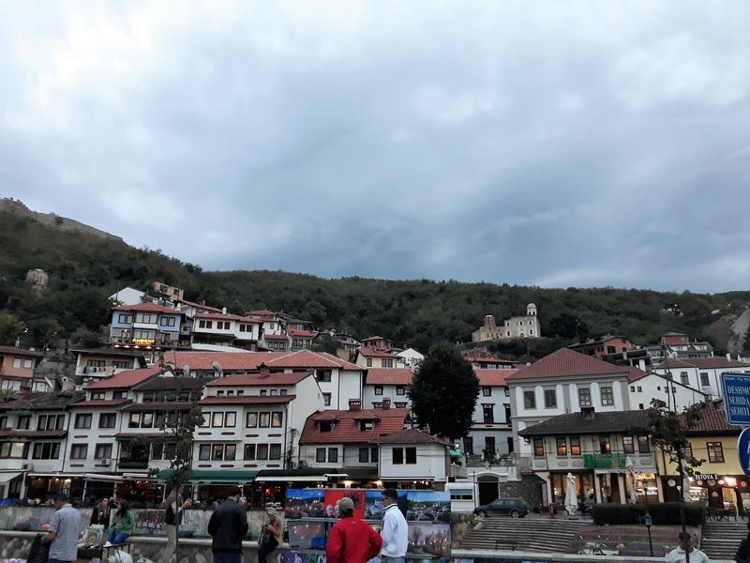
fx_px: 585
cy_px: 282
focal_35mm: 27
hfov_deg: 65.3
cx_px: 375
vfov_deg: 51.4
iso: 160
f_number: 1.7
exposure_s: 1/50
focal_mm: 3.71
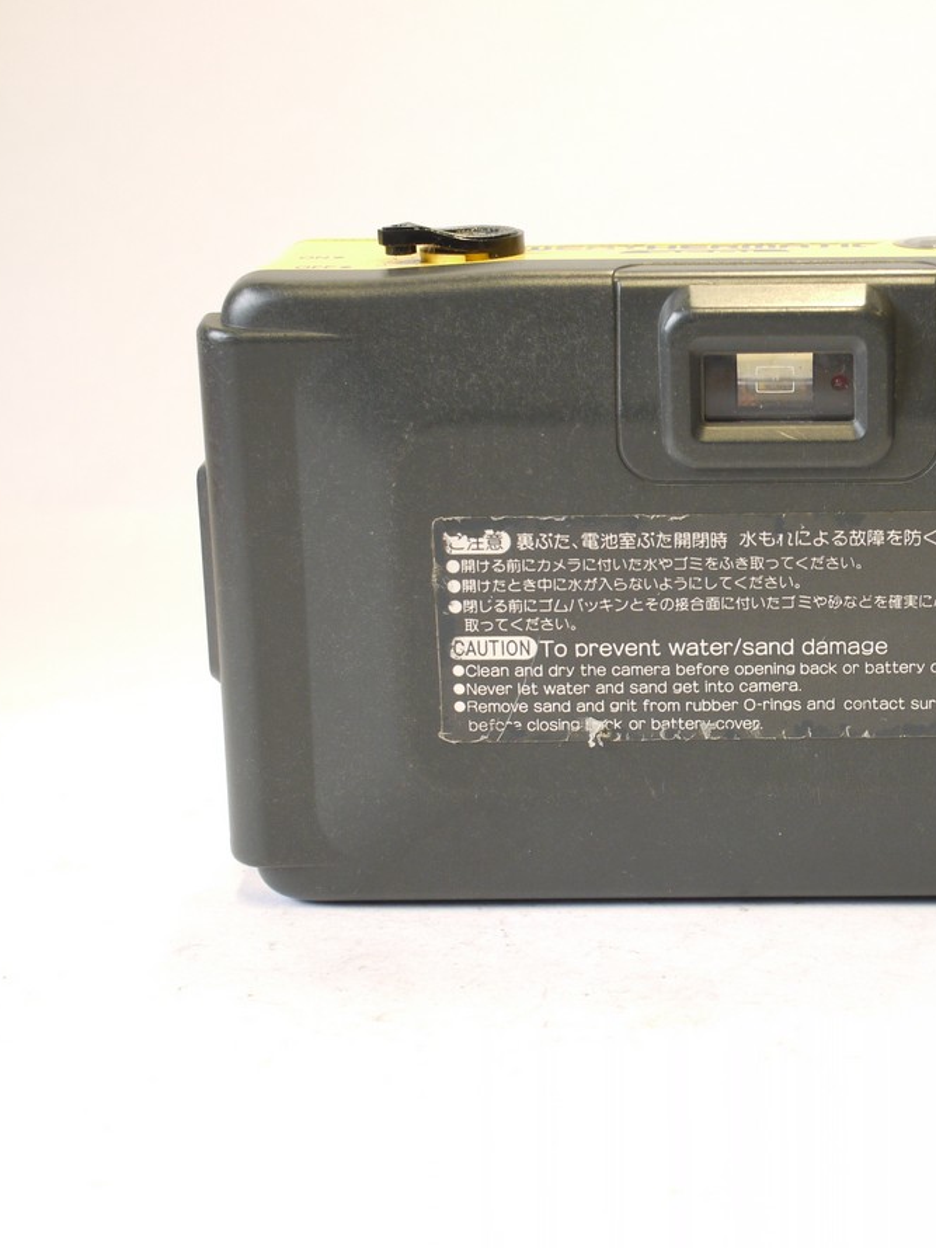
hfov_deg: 18.0
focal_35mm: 81
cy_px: 628
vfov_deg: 24.1
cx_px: 821
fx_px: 2920
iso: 400
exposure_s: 1/20
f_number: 6.3
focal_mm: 30
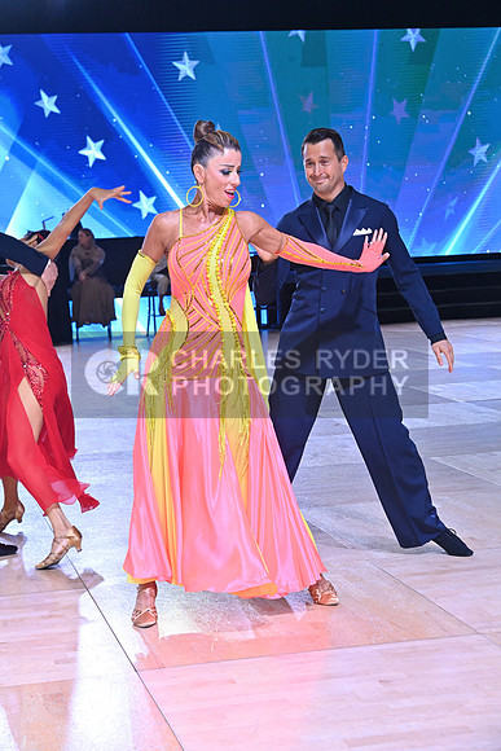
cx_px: 250
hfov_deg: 20.6
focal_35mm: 66
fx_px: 1377
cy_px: 376
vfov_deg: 30.5
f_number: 10
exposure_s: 1/400
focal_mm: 66
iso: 4000
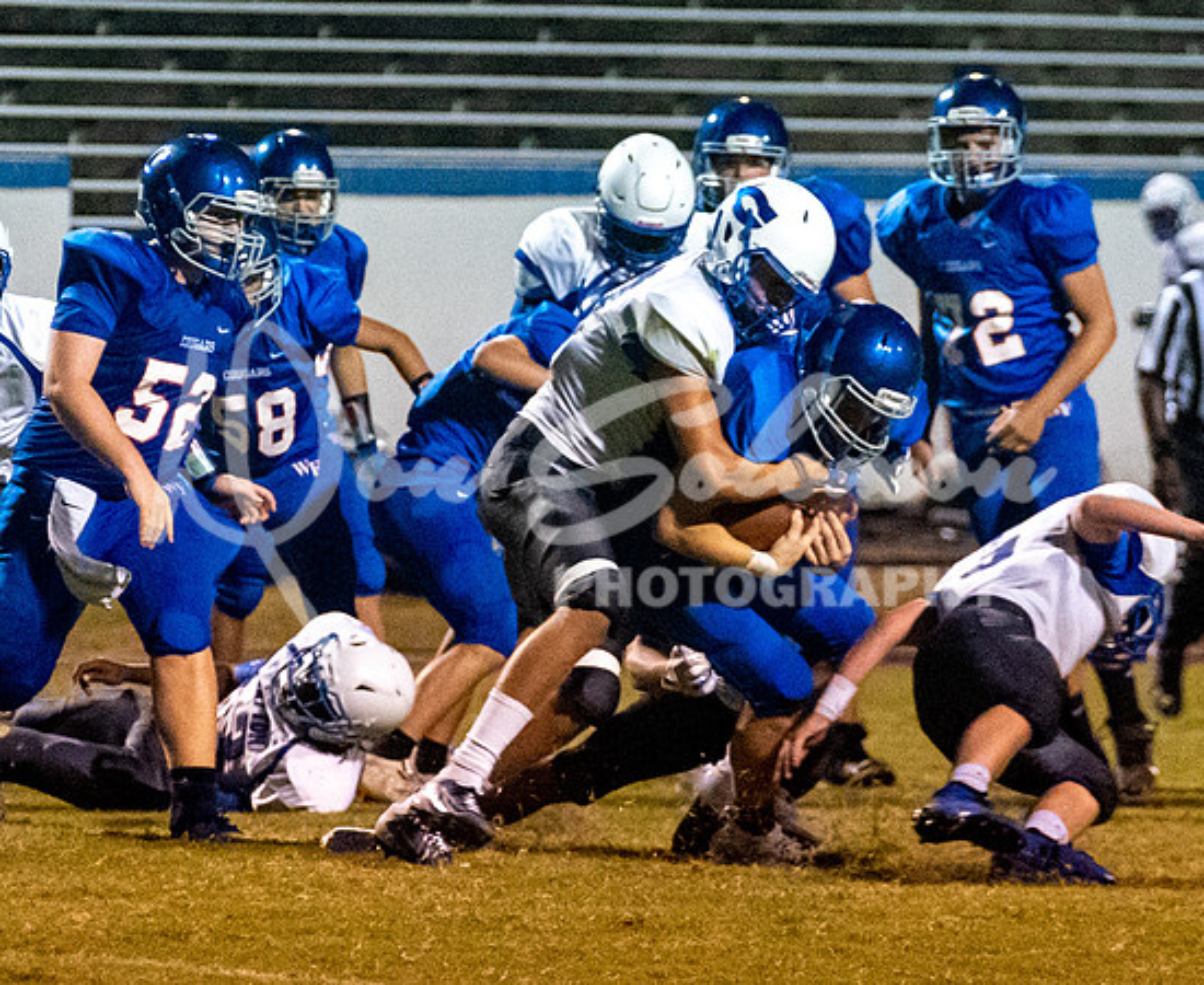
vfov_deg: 3.4
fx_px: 16411
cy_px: 487
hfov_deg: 4.2
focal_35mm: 456
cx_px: 512
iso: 16000
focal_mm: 178
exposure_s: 1/800
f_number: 4
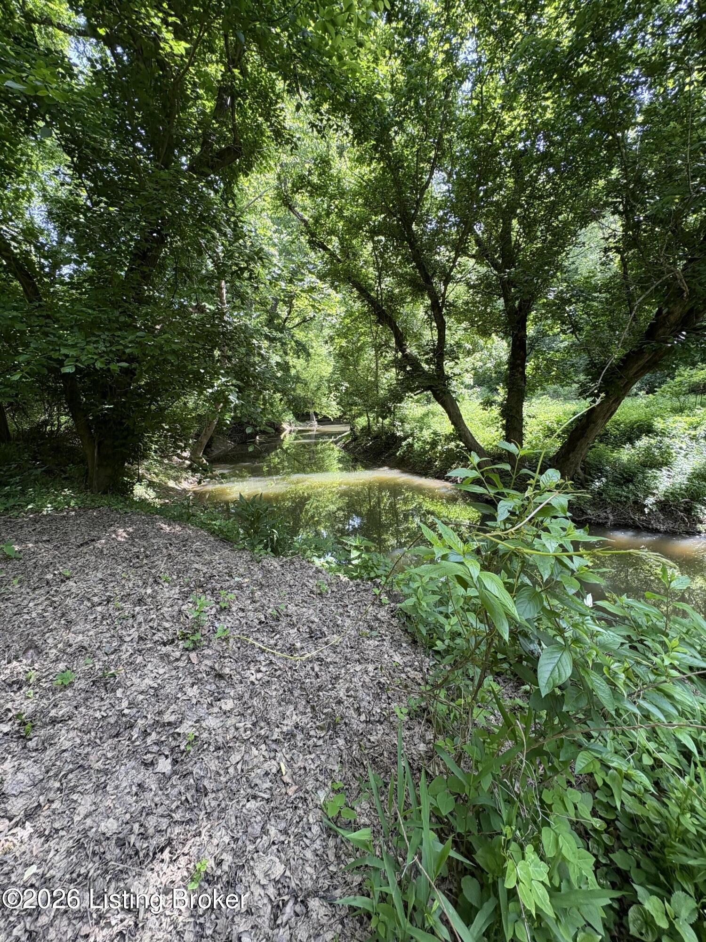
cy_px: 471
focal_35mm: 14
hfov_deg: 85.7
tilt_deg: -11.3
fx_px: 381
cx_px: 353
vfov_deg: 102.1
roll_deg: +1.0
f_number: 2.2
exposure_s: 1/99
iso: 40
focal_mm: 2.22
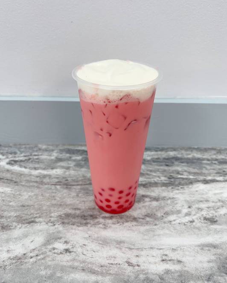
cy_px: 132
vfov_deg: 62.1
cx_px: 114
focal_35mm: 28
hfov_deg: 51.6
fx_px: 235
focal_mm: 5.7
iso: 64
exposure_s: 1/120
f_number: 1.5
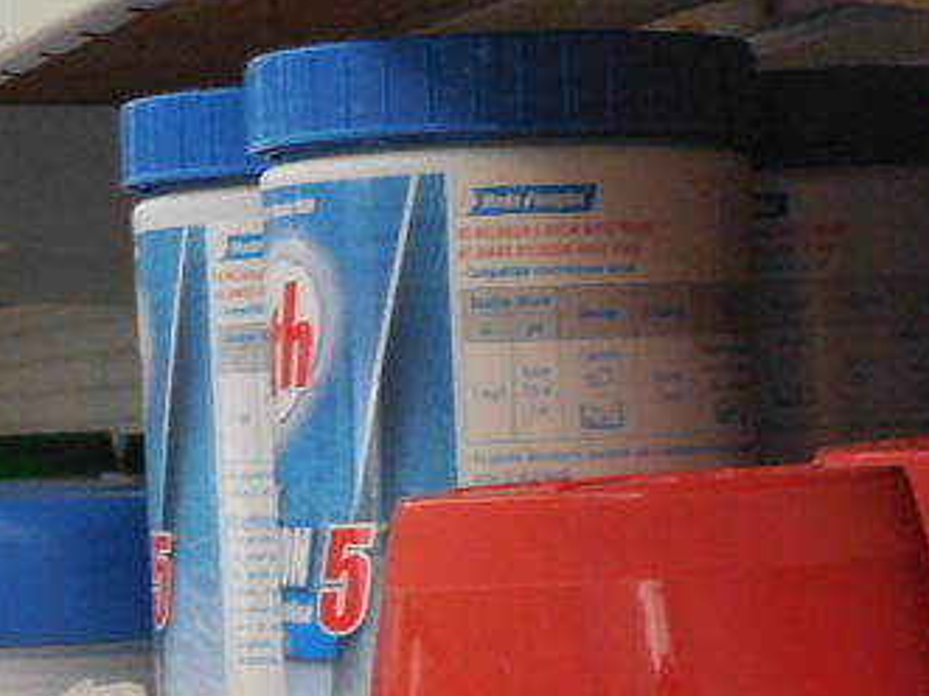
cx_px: 648
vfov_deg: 8.9
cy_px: 853
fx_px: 4400
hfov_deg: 12.0
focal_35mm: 164
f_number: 4
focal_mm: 9.4
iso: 400
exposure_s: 1/125
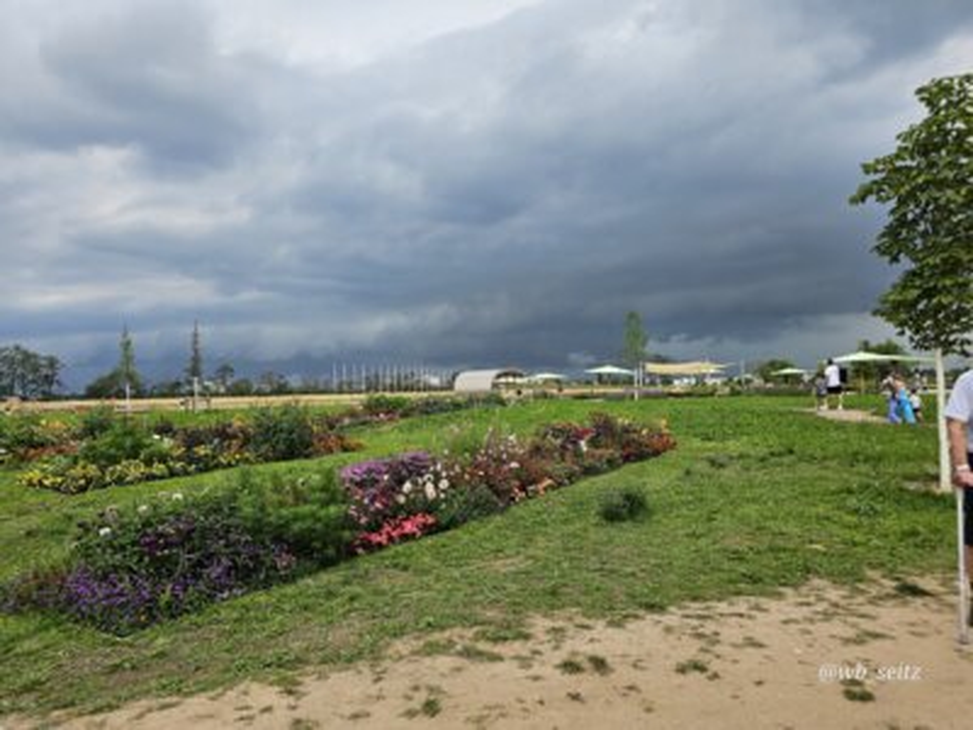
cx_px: 486
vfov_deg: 58.9
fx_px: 646
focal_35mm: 23
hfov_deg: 73.9
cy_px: 365
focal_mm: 6.3
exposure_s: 1/180
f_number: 1.7
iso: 16
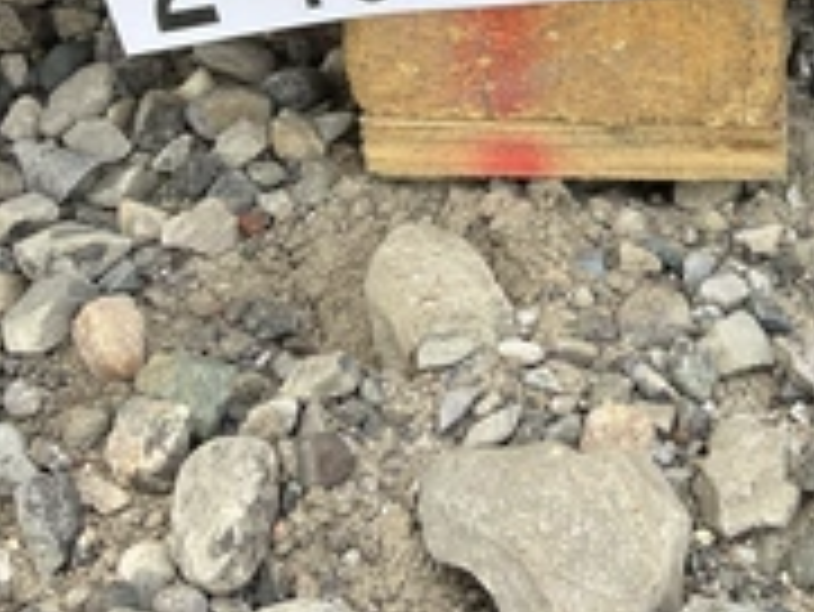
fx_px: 1506
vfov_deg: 22.1
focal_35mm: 64
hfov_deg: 29.6
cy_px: 0
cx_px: 643
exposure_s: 1/204
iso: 20
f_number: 1.8
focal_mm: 3
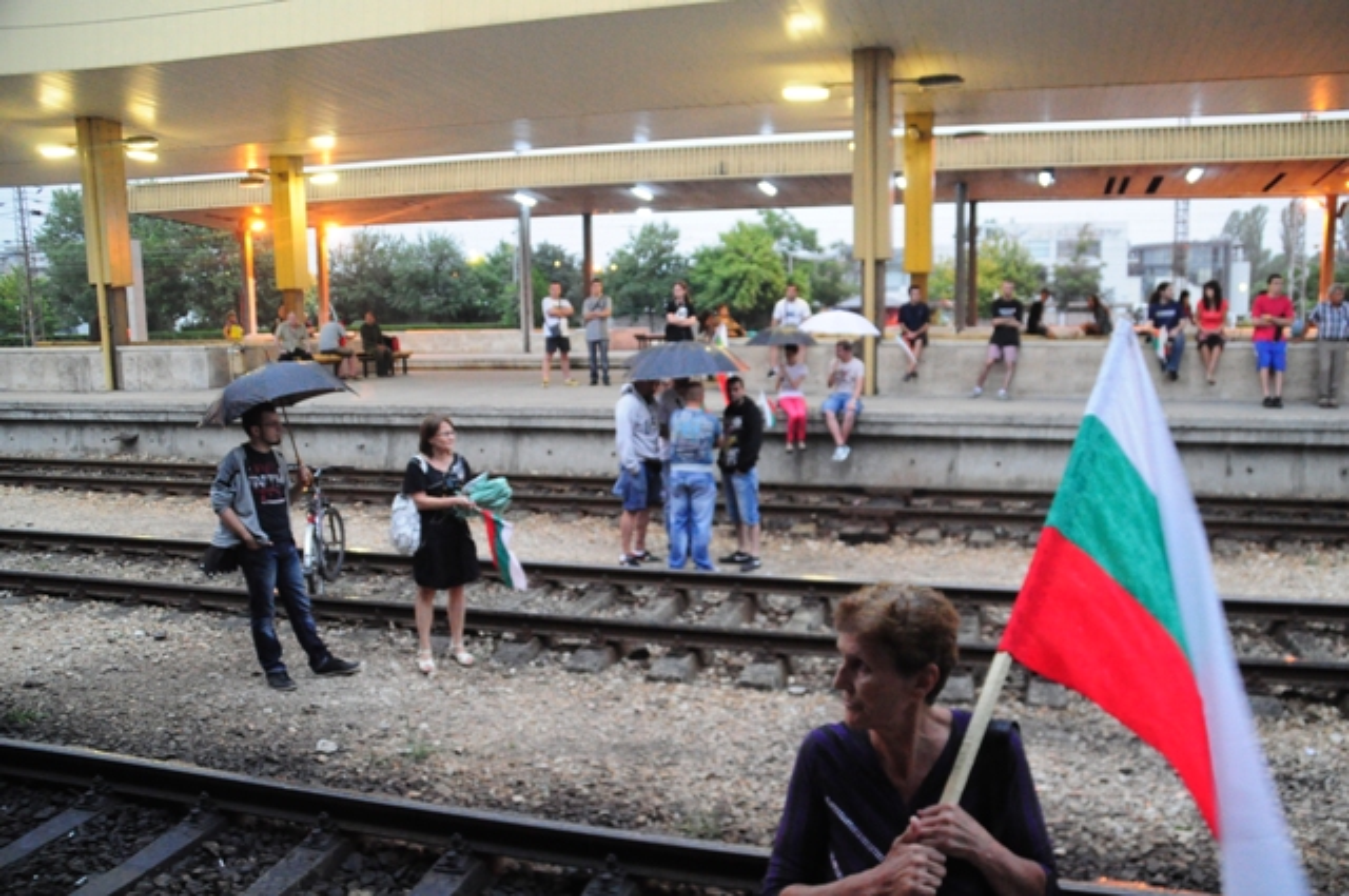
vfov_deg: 47.8
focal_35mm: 27
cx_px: 674
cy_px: 448
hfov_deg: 67.4
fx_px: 1010
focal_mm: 18
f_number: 3.5
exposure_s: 1/40
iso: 3200
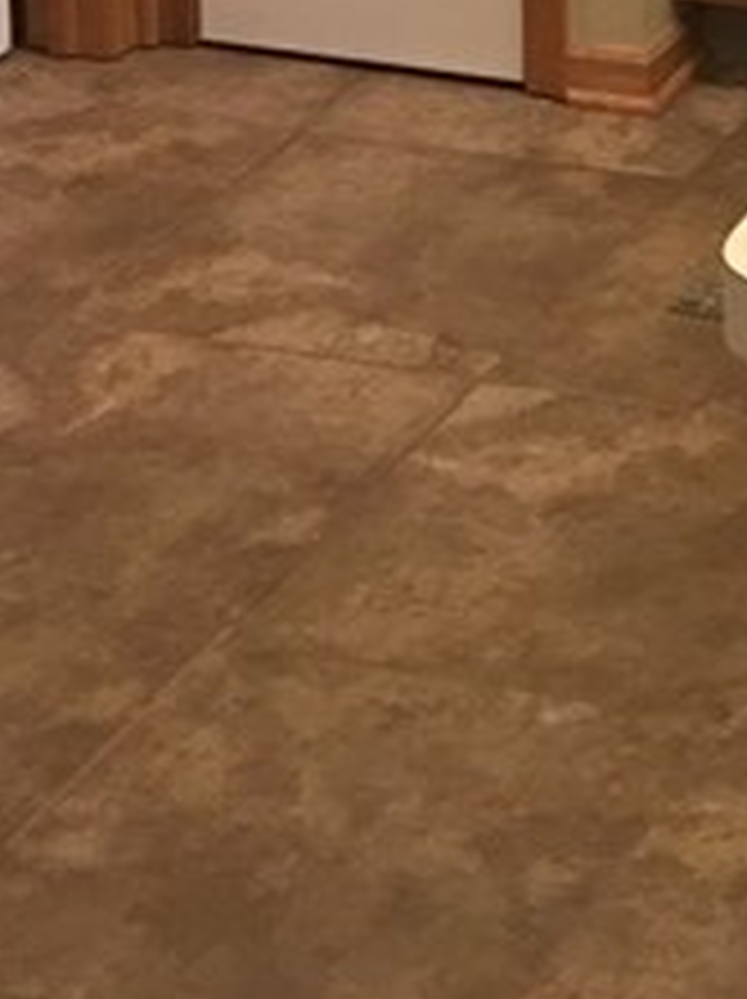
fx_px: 3863
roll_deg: +1.3
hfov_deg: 10.7
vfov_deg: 12.8
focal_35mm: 134
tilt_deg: -5.9
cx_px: 1040
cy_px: -1035
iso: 100
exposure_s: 1/10
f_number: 2.2
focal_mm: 4.15
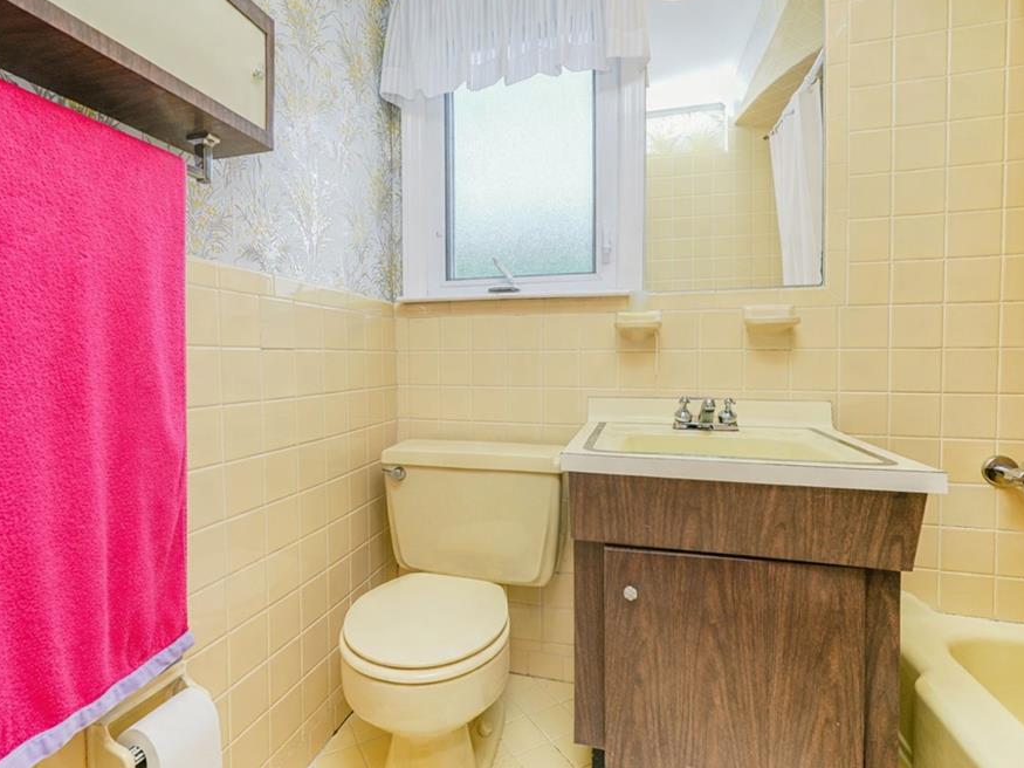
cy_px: 371
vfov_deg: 69.9
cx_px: 475
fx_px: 549
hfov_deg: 85.9
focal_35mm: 19
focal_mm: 16.5
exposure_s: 1/50
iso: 64
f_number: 5
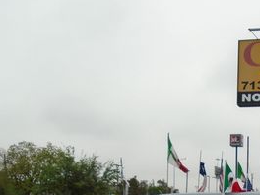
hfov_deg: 29.0
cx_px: 251
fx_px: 473
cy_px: 219
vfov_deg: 21.9
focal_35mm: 63
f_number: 3.2
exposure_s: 1/400
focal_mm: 4.6
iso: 100
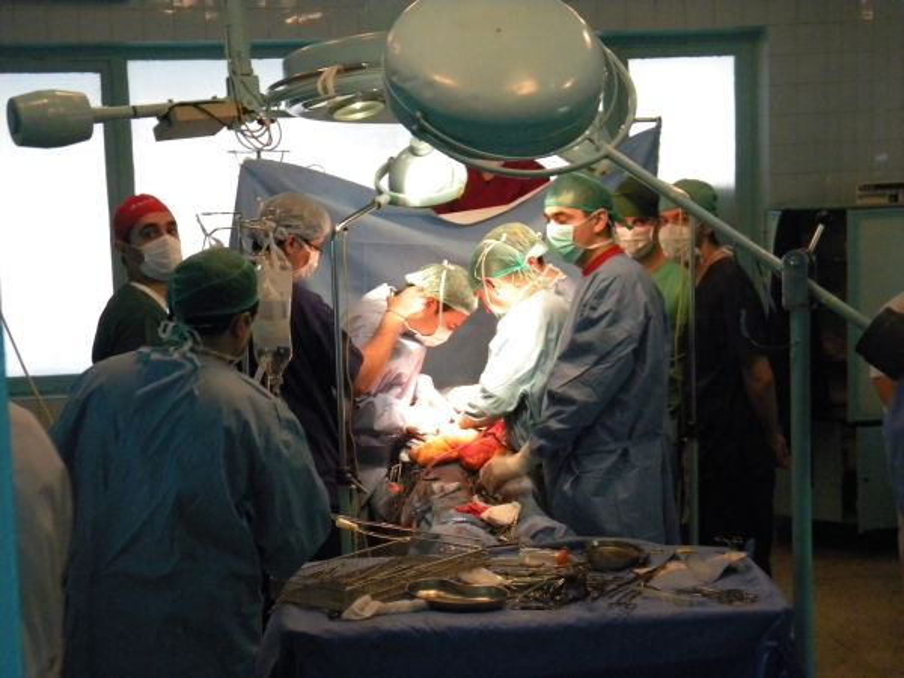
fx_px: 1462
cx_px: 452
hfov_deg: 34.3
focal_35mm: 56
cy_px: 339
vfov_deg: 26.1
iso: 800
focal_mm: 10.1
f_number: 4.1
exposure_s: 1/54.6
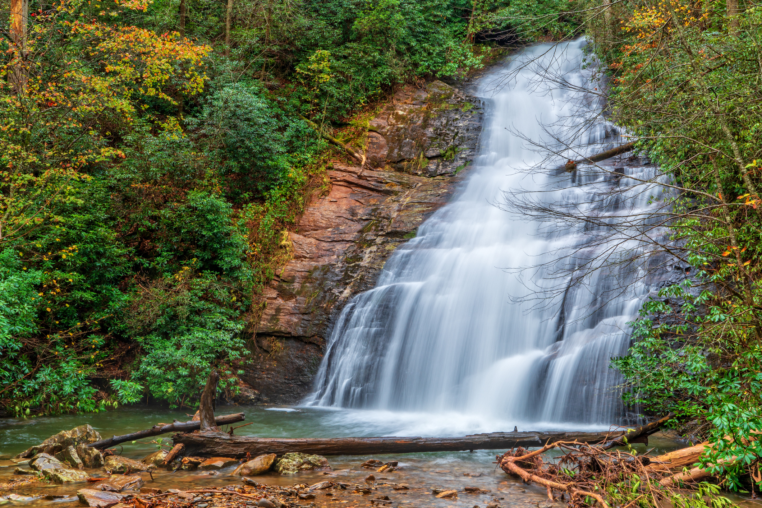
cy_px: 254
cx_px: 381
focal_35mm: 41
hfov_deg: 47.4
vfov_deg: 32.6
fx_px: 868
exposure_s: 1/1.67
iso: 64
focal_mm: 41
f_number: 22
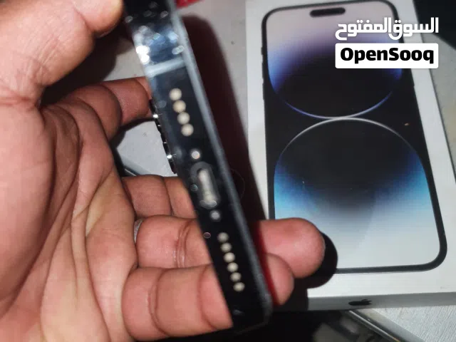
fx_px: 343
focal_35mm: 26
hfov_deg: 67.3
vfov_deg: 53.1
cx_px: 228
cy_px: 171
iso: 80
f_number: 1.5
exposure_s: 1/45
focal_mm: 4.3
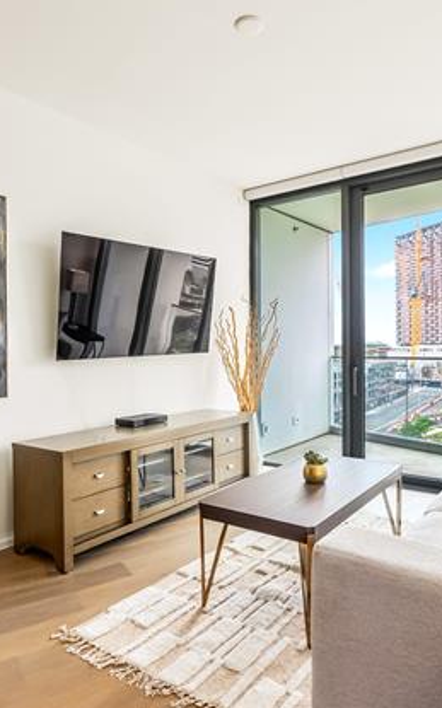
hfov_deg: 54.2
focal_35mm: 22
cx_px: 285
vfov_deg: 79.7
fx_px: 424
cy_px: 349
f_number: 7.1
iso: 125
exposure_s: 1/25
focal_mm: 14
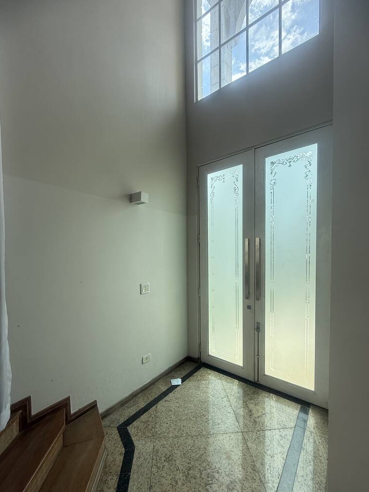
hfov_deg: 81.7
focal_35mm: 15
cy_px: 262
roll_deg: -0.9
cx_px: 185
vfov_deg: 98.0
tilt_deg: -1.6
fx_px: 213
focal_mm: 2.22
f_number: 2.2
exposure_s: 1/368
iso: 50
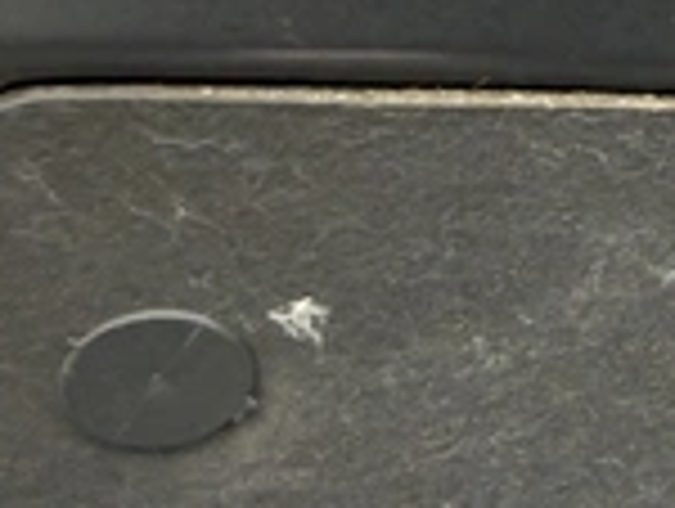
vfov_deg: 20.8
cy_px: -162
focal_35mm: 64
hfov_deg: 28.2
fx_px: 1250
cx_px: 688
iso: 250
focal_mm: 2.22
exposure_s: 1/121
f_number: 2.2
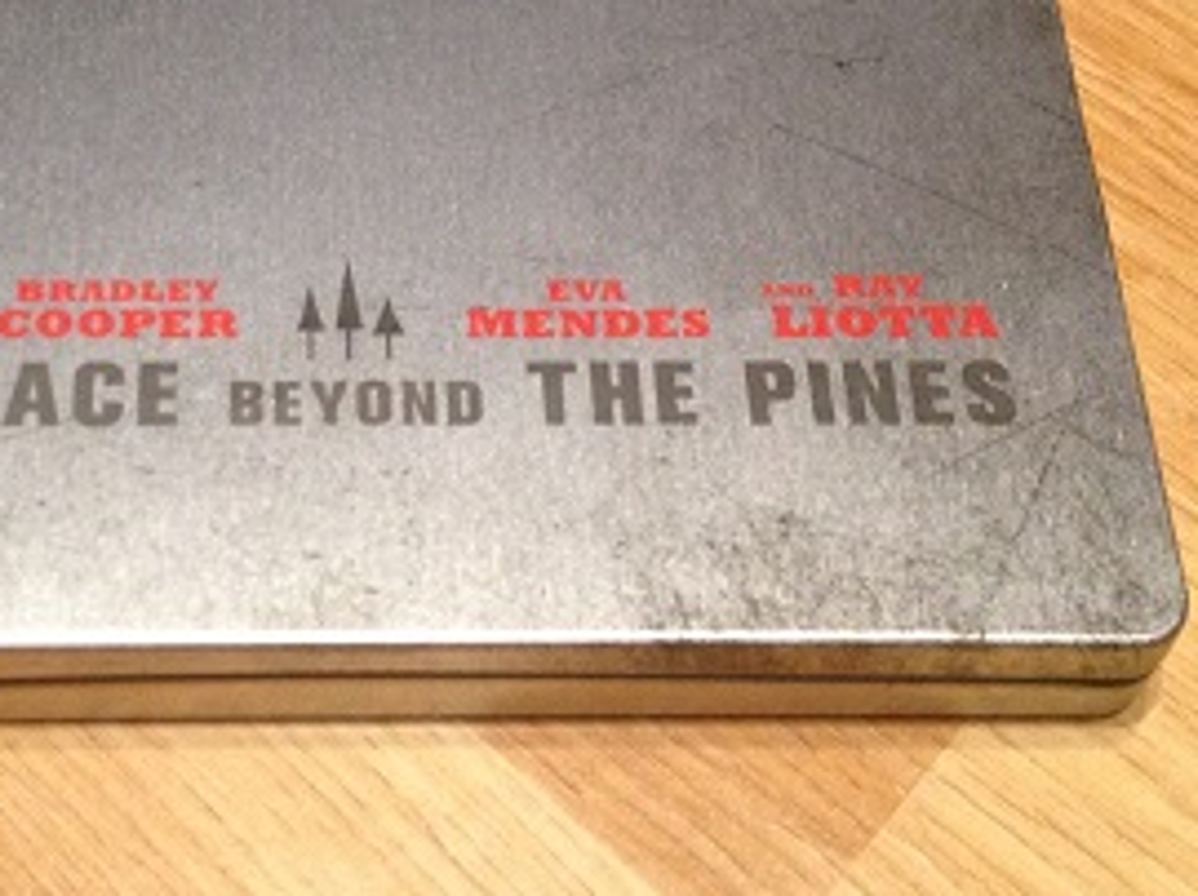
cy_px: 18
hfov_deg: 23.4
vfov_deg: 17.4
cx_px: 364
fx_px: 2870
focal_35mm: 83
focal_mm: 4.28
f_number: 2.4
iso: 200
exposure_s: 1/20
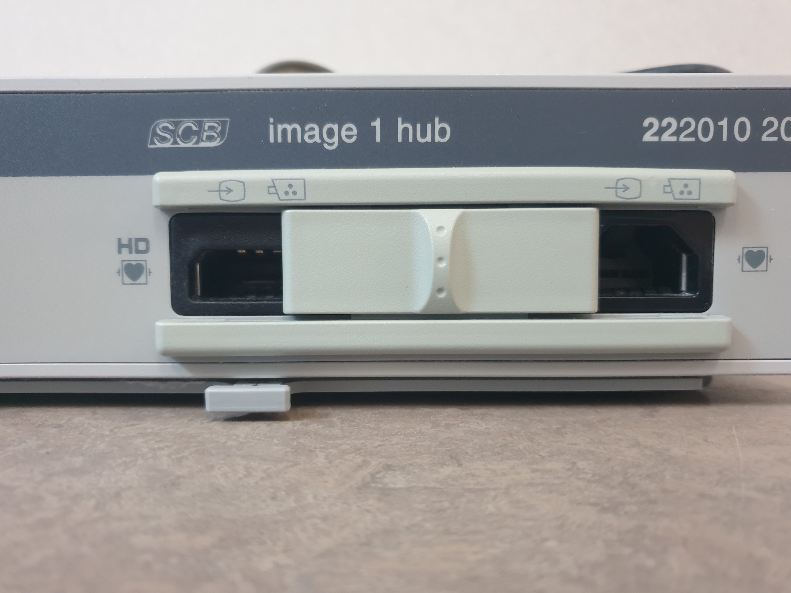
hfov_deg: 67.3
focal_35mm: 26
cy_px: 296
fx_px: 594
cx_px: 396
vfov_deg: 53.1
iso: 250
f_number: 1.5
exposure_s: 1/50
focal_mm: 4.3
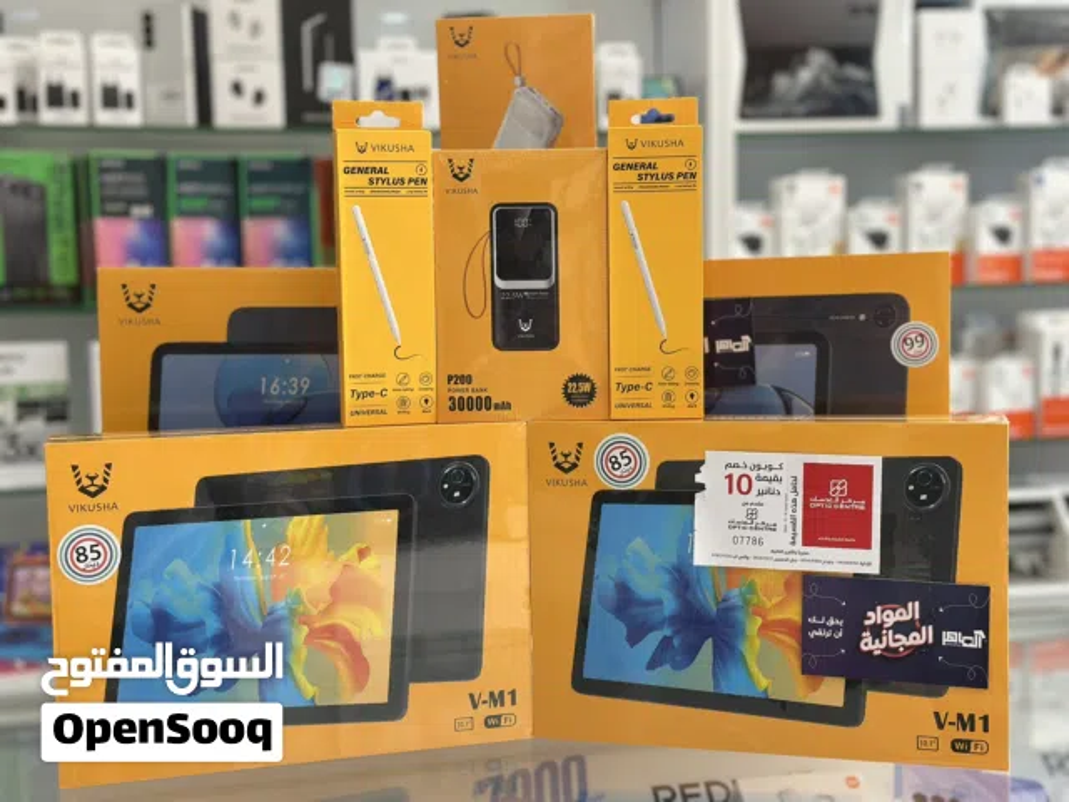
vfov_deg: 30.3
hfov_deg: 39.7
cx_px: 534
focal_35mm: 48
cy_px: 401
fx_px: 1482
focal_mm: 6.86
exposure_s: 1/535
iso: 80
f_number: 1.78
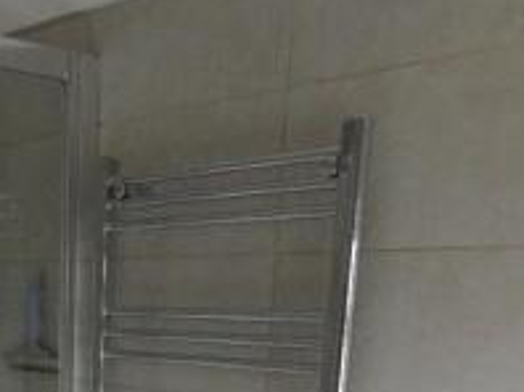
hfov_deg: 31.7
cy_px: 565
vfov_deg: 21.4
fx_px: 892
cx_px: 91
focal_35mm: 59
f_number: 2.8
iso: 500
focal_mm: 3.6
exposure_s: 1/60
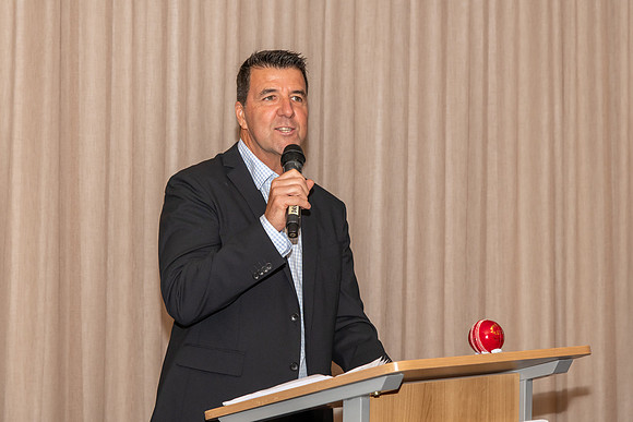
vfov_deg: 15.6
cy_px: 197
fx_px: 1541
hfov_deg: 23.2
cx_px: 295
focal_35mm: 88
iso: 800
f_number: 5.6
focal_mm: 82
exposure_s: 1/60
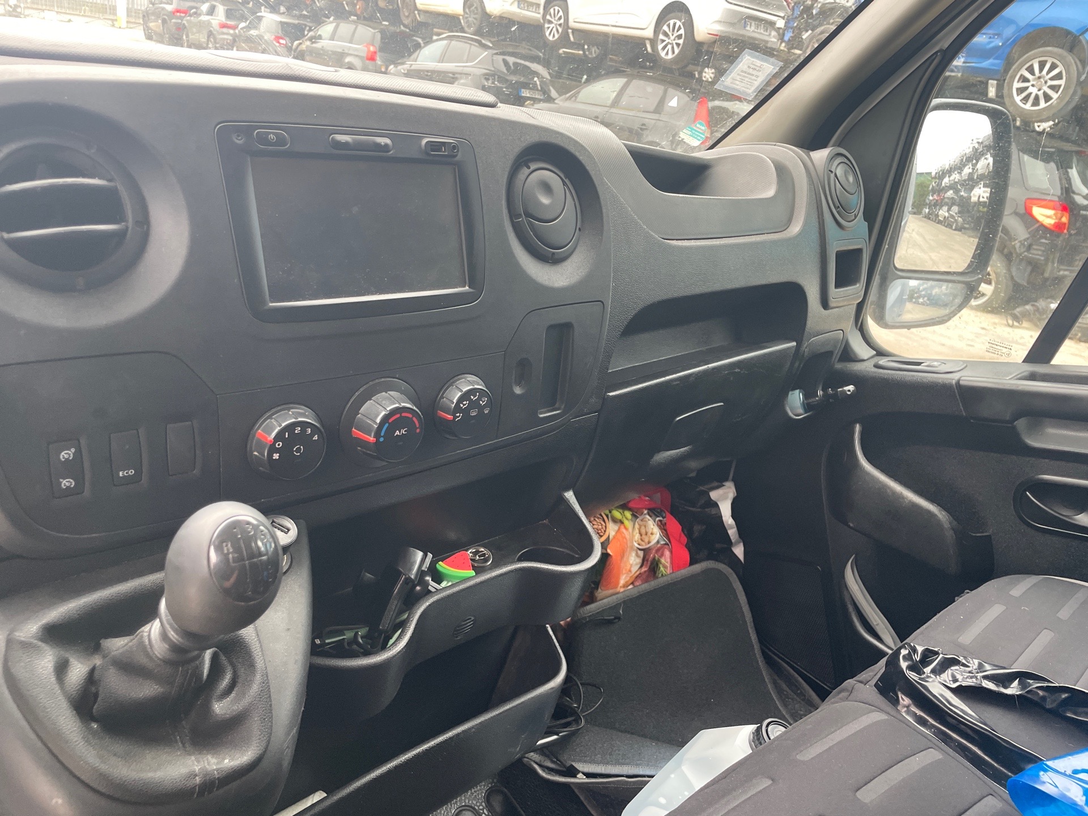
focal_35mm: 26
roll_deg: -7.2
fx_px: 817
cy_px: 408
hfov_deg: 67.3
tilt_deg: -23.5
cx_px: 544
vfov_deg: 53.1
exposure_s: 1/108
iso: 125
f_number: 1.6
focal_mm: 4.2
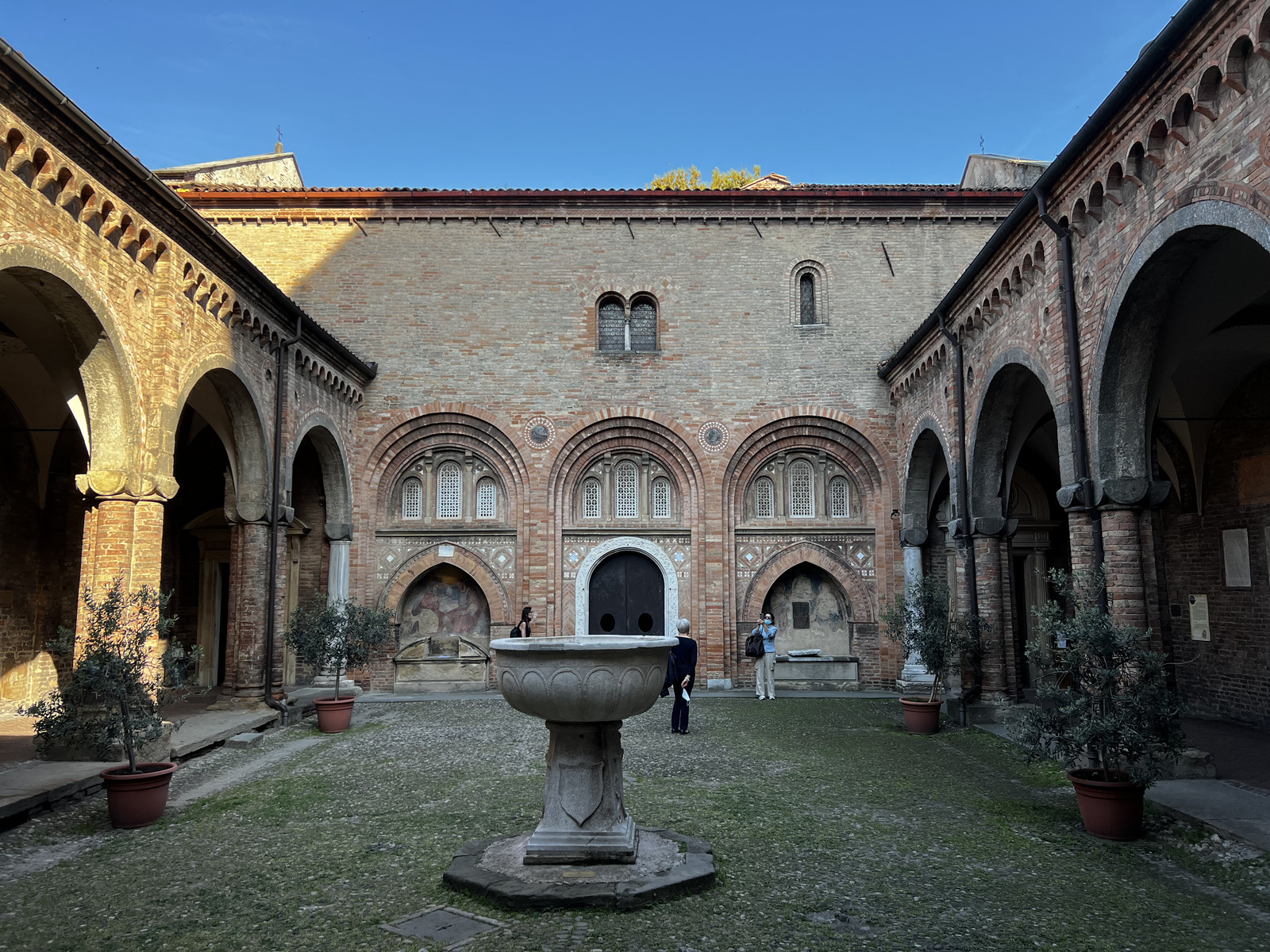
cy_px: 476
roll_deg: +0.7
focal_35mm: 26
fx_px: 954
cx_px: 635
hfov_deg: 67.3
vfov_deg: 53.1
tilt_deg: +7.0
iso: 50
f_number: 1.5
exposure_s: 1/827
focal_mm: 5.7
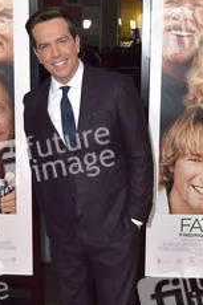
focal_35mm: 61
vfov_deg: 32.3
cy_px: 225
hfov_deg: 22.2
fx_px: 517
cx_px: 86
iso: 500
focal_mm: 35
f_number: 6.3
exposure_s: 1/320
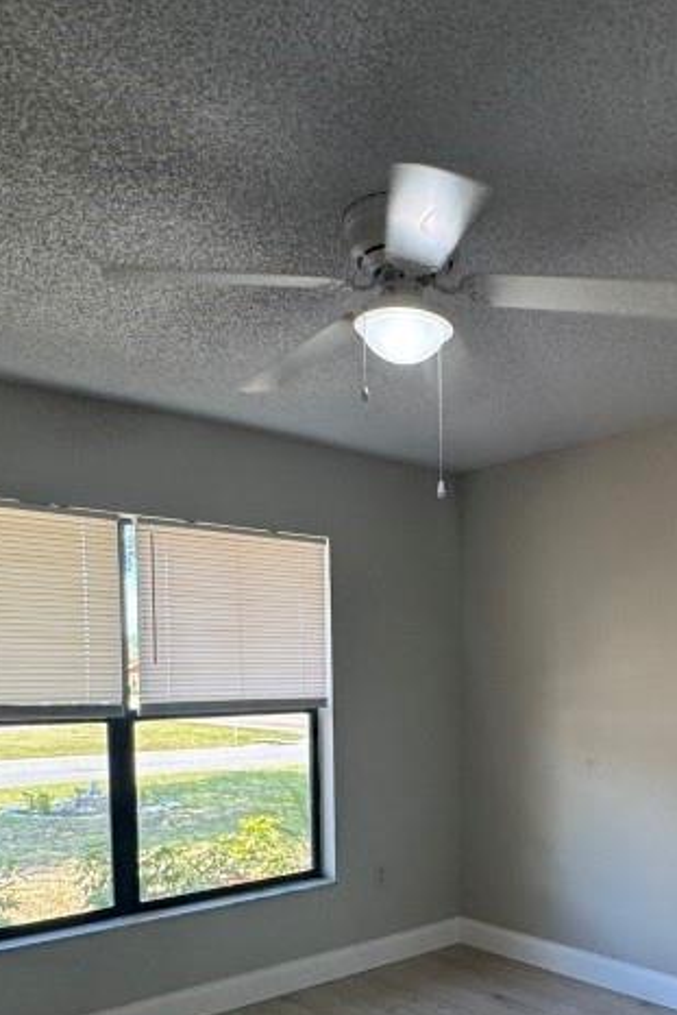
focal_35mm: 32
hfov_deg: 40.4
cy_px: 727
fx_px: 902
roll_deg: +0.4
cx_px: 472
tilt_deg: -3.3
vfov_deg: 56.5
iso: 125
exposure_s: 1/120
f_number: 2.2
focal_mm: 2.22
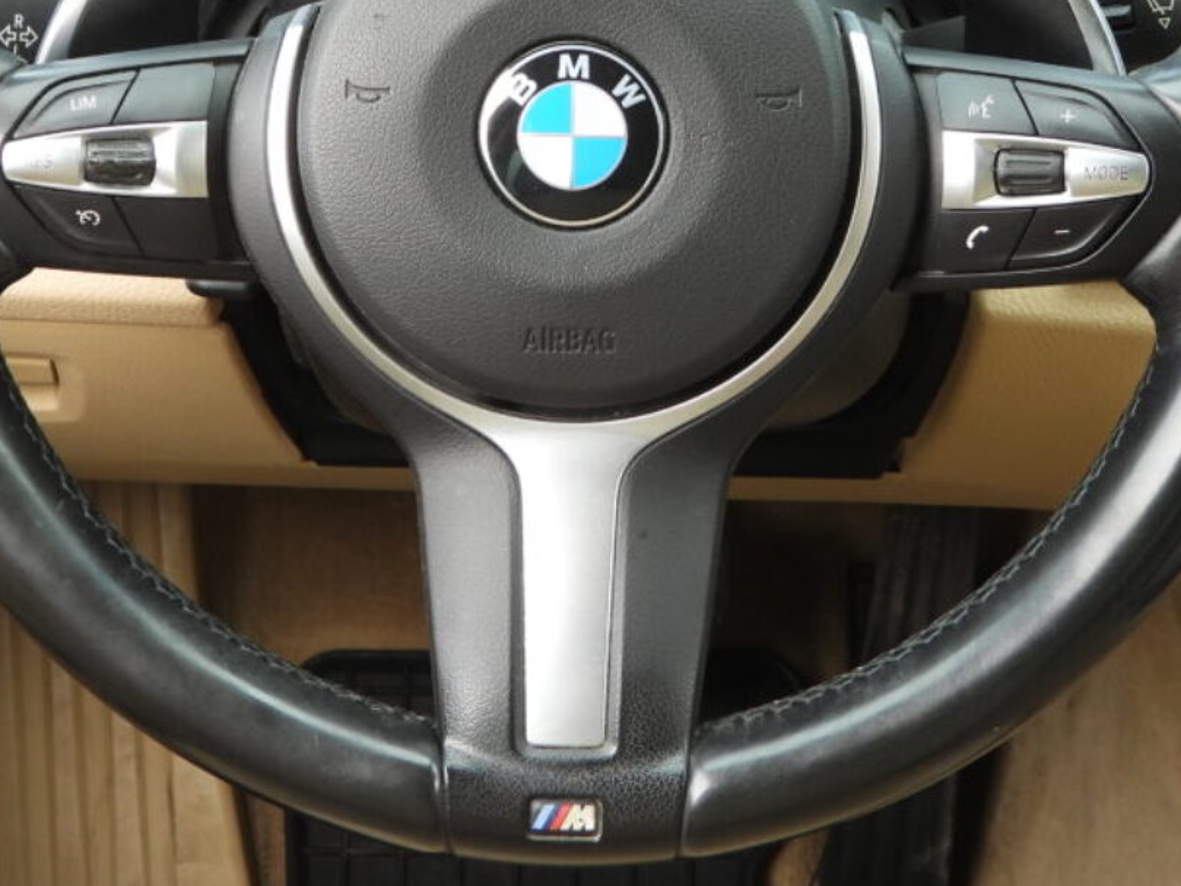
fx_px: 3378
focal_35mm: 99
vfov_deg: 14.8
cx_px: 523
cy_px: 86
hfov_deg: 19.8
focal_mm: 9
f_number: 3.2
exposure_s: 1/50
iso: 100
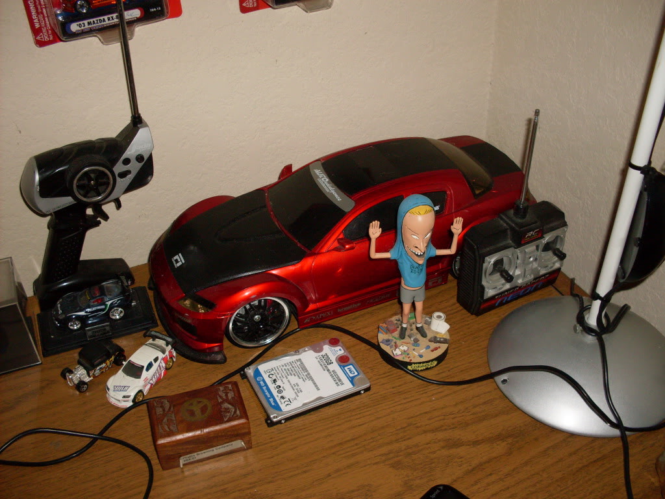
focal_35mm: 38
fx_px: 730
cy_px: 250
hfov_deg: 49.0
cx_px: 332
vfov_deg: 37.7
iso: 100
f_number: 2.8
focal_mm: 6.3
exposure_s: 1/45
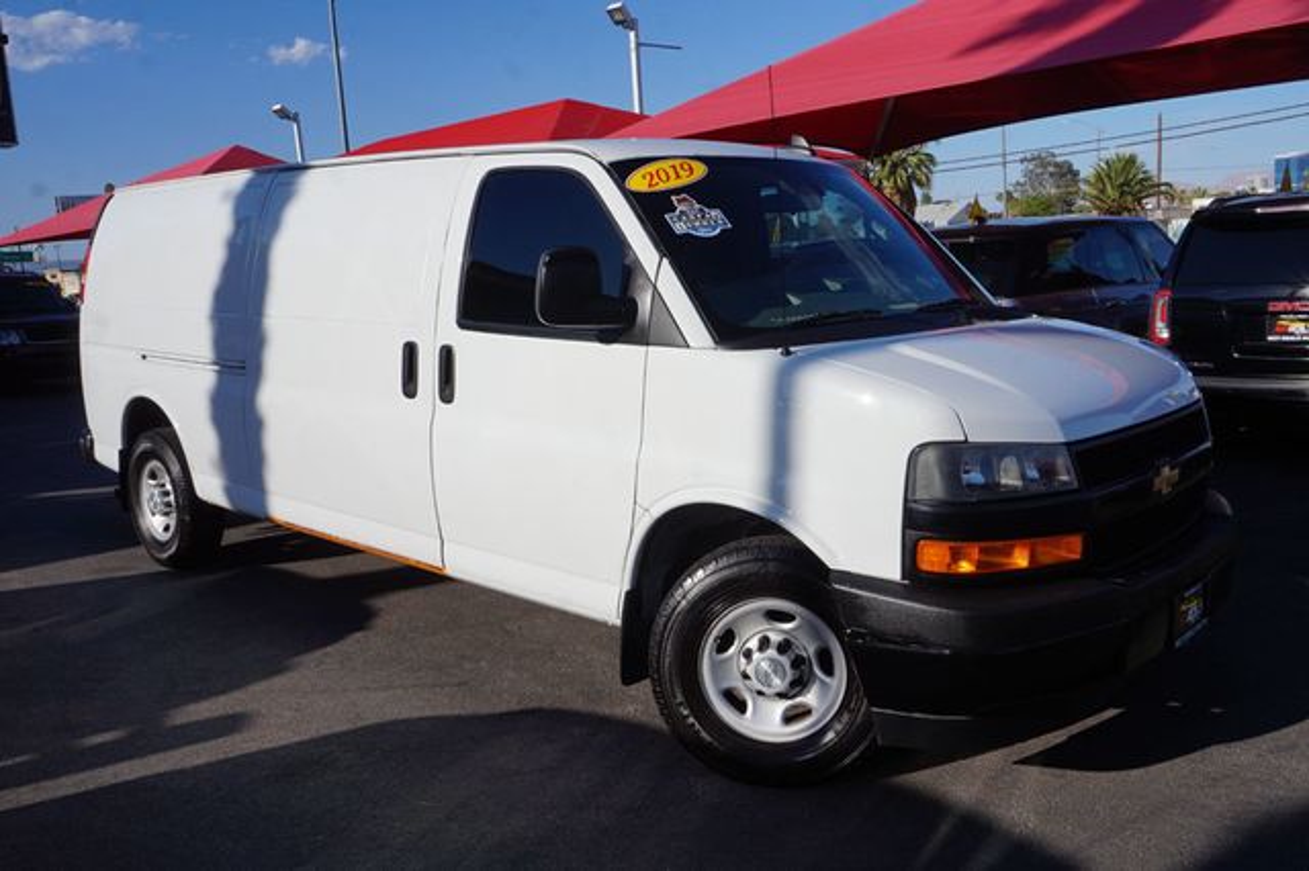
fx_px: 1145
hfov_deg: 59.5
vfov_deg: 41.7
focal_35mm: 32
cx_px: 654
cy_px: 436
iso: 100
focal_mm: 21
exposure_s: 1/200
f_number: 14
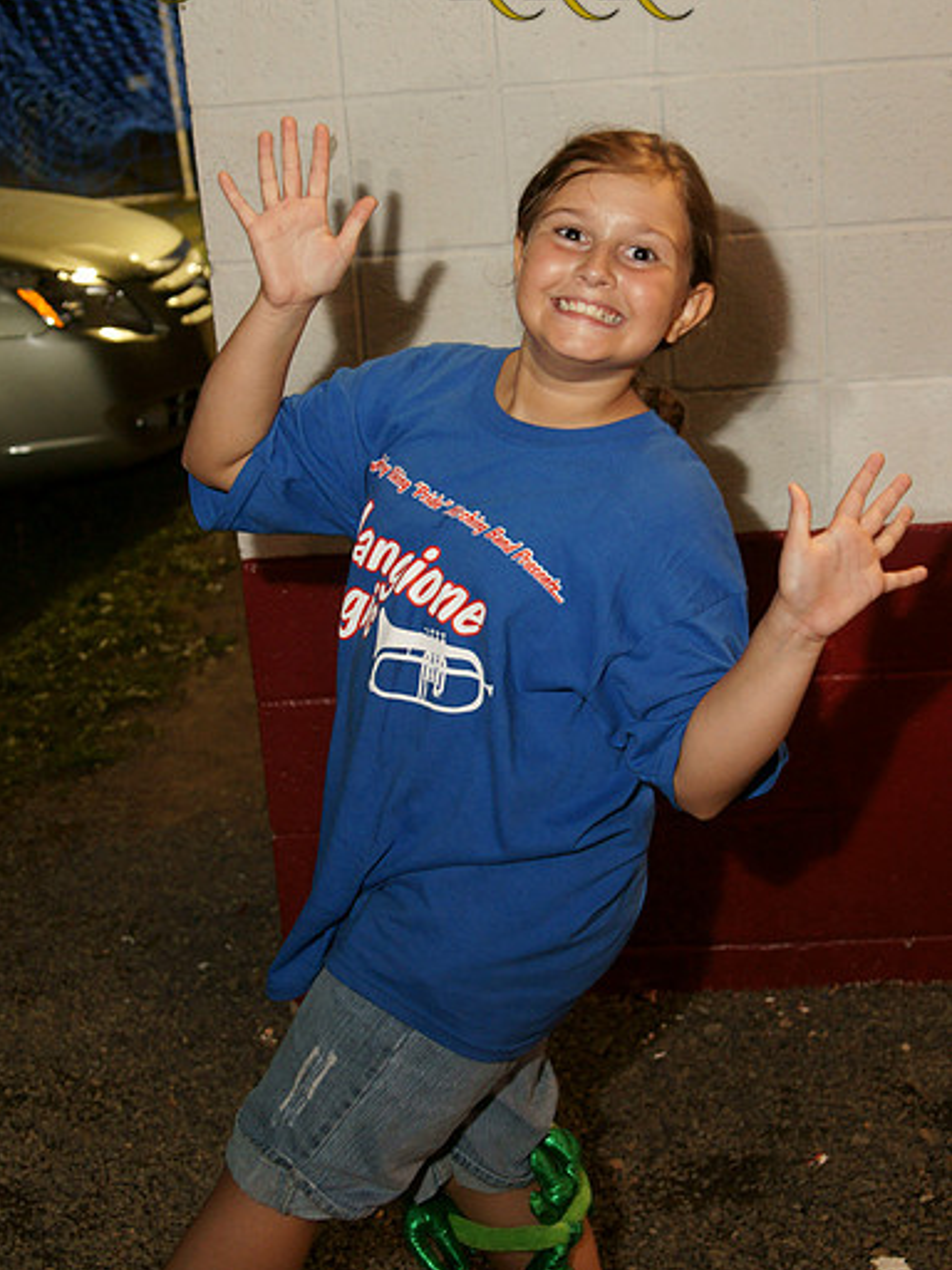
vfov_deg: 38.9
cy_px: 637
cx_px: 475
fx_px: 1797
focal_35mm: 49
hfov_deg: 29.7
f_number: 3.2
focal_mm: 30
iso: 800
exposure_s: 1/60
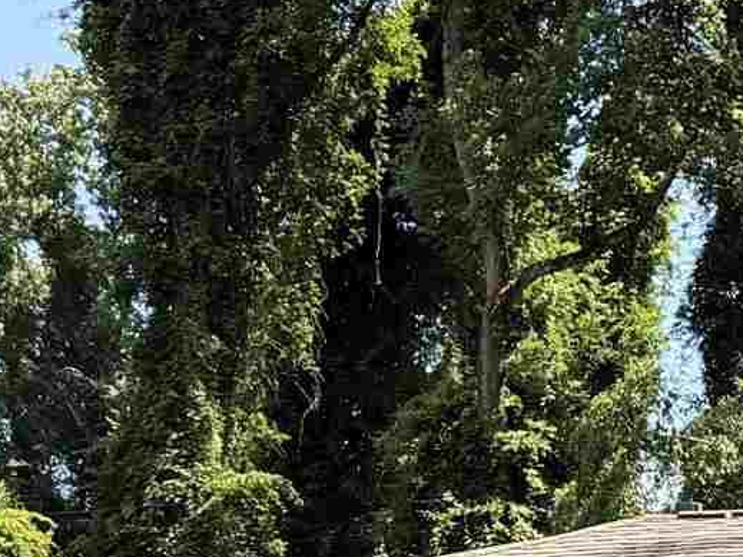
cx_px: 830
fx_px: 3047
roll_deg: +1.1
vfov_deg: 9.6
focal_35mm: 142
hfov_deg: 13.6
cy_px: 1174
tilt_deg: -3.7
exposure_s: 1/1192
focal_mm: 6.76
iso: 100
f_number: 1.78
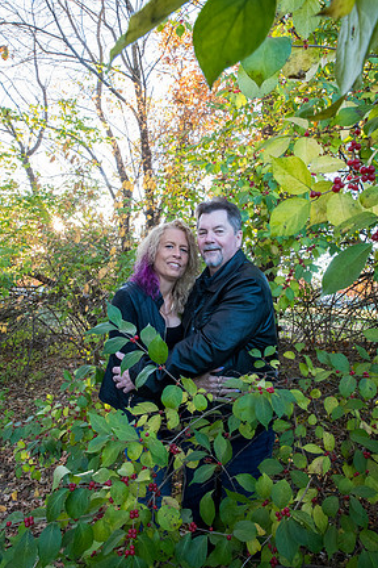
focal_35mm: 25
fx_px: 394
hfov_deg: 51.3
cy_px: 292
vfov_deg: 71.5
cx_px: 189
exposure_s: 1/15
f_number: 22
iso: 2000
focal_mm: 24
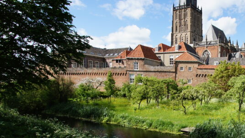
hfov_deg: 58.1
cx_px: 205
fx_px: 195
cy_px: 104
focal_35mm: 30
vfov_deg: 37.9
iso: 100
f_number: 11
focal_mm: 10
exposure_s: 1/100
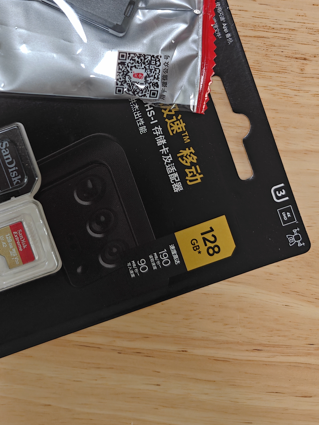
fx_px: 541
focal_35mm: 44
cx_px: 73
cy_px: 110
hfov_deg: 32.2
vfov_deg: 41.7
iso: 500
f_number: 1.6
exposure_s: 1/111
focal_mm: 6.06
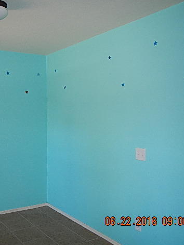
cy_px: 122
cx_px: 42
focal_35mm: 38
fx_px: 269
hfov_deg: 36.6
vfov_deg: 49.0
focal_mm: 5
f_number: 3.9
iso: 200
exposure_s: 1/30
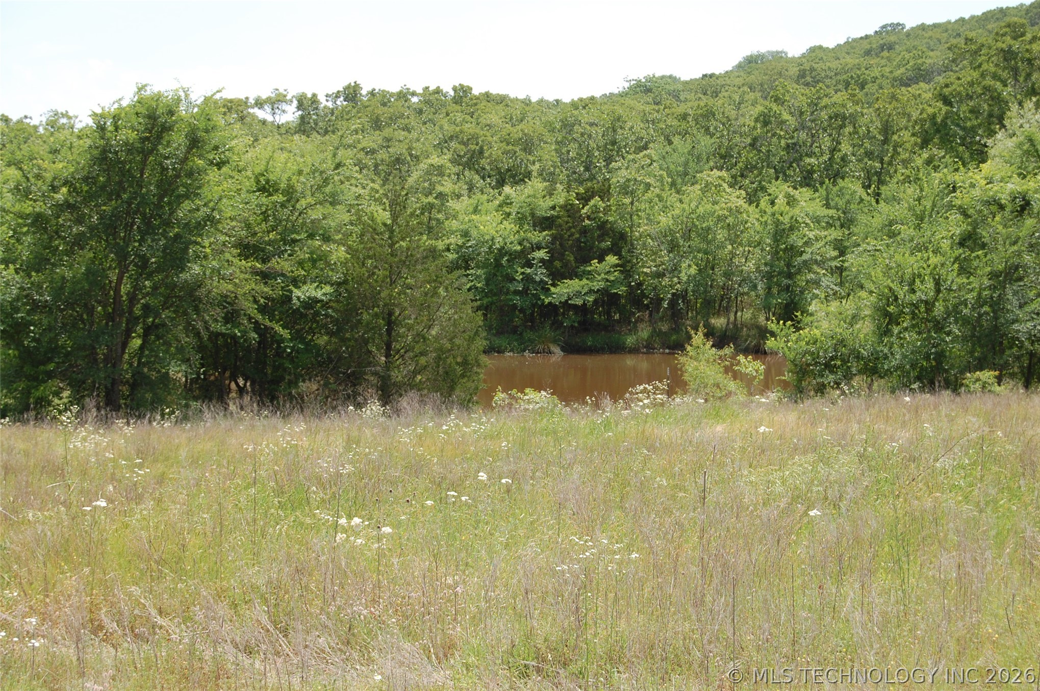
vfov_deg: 19.7
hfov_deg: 29.3
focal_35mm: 69
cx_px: 520
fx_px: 1991
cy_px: 346
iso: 200
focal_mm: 46
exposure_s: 1/250
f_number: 8
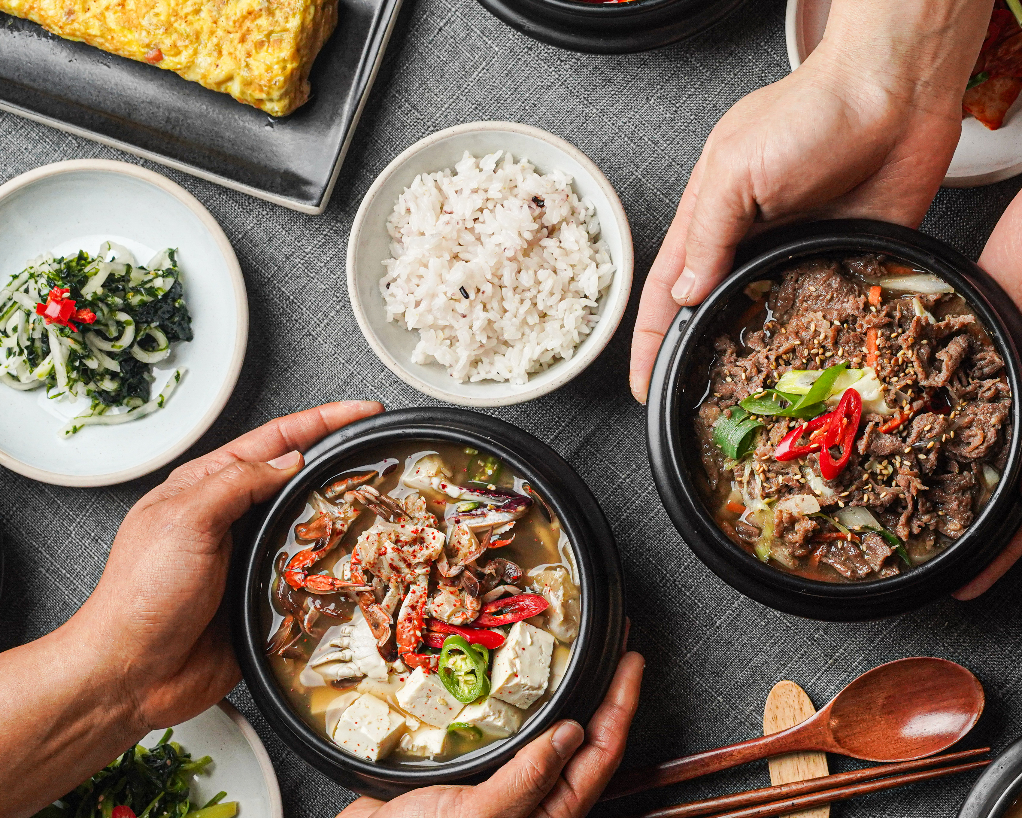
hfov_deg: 20.9
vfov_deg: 16.9
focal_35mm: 91
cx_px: 704
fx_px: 2753
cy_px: 522
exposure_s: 1/160
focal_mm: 55
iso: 1250
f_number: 9
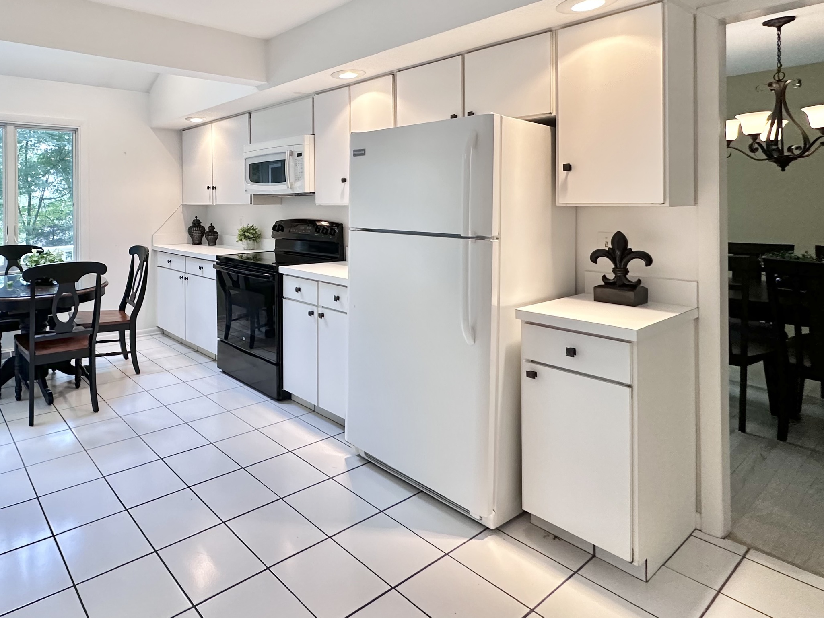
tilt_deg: +1.1
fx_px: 500
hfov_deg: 74.7
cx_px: 231
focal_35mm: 21
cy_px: 201
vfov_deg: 61.7
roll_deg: +0.5
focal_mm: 2.22
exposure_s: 1/120
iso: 320
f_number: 2.2
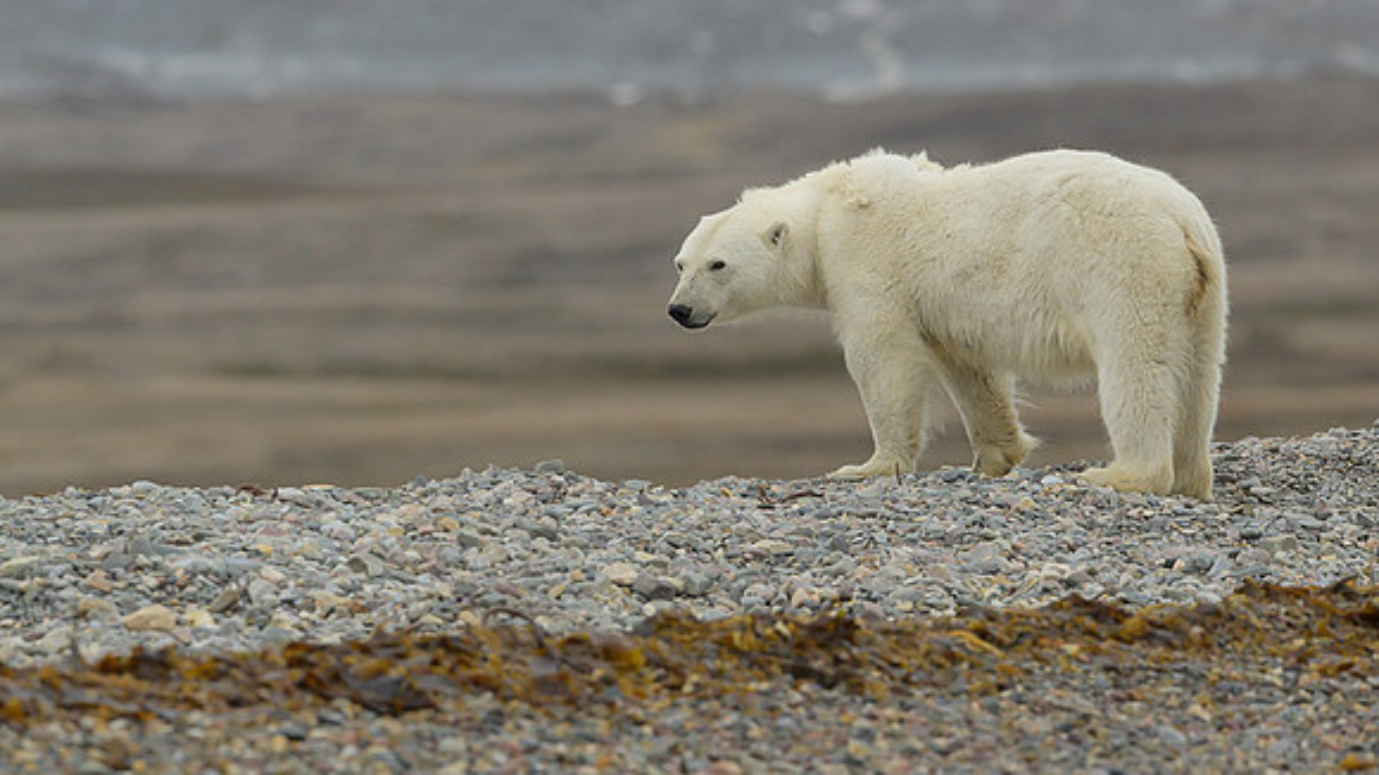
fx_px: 19148
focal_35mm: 524
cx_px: 690
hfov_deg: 4.1
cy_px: 316
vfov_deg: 2.3
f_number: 7.1
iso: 1600
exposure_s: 1/2000
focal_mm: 500
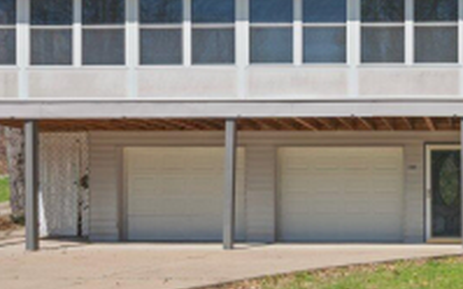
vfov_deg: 25.4
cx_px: 468
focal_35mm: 50
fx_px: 630
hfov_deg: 36.1
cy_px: 221
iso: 100
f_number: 8
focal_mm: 13
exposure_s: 1/200
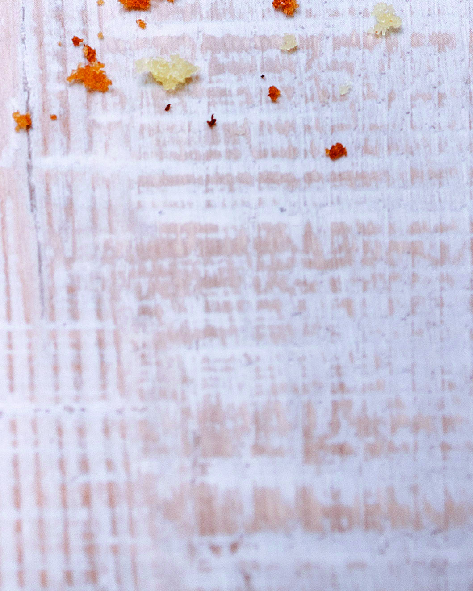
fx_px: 7123
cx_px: -232
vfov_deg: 4.6
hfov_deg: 3.8
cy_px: -1019
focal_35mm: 407
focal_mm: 78
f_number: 8
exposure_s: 1/80
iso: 100
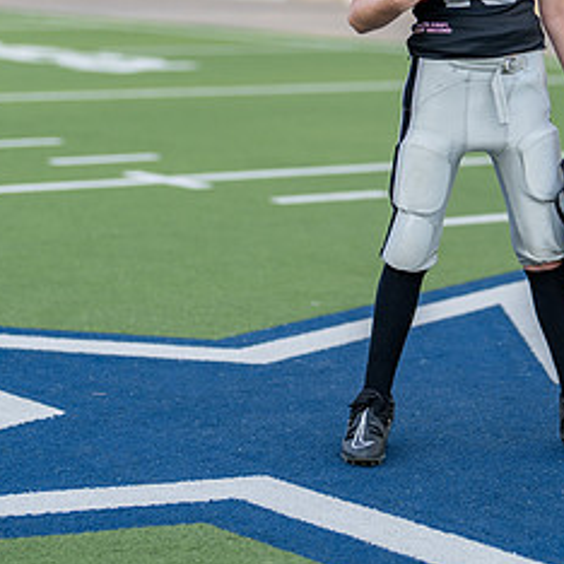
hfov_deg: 13.5
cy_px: 168
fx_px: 2359
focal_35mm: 128
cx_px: 504
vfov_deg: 13.6
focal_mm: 50
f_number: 1.2
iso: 100
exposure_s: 1/1600
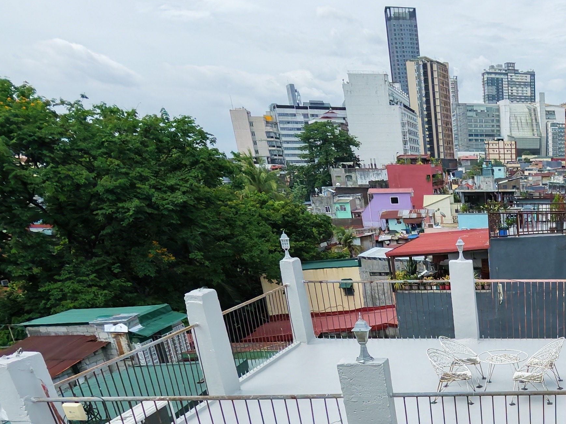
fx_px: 605
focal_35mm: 37
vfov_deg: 33.5
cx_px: 564
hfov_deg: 43.2
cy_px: 471
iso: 400
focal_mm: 3.05
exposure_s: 1/2500
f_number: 2.2
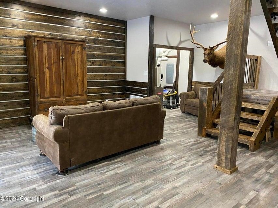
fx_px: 209
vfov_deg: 53.1
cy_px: 104
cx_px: 139
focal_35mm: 26
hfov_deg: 67.3
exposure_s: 1/40
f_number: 1.8
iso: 640
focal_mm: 4.25
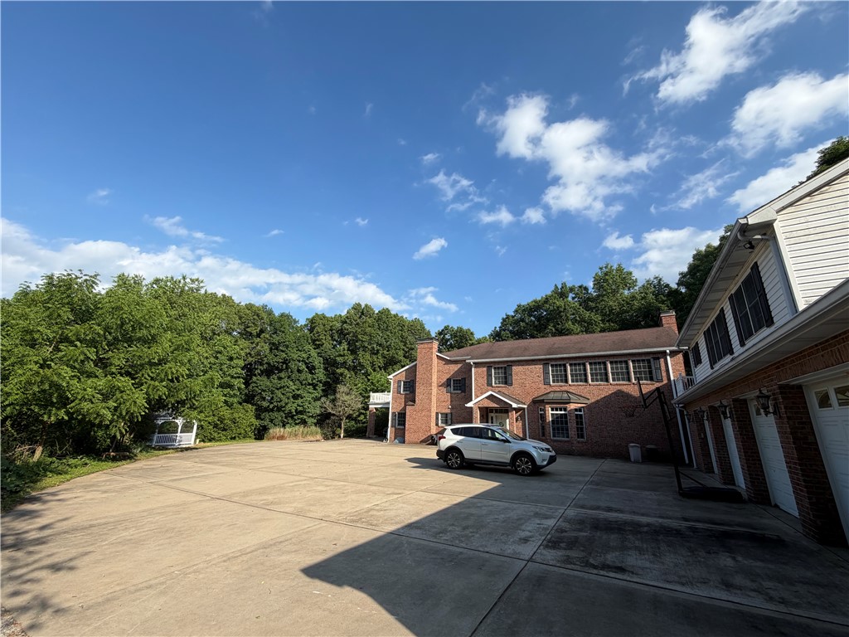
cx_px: 424
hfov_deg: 102.1
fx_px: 343
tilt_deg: +16.7
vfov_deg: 85.7
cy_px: 318
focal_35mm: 14
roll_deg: -1.2
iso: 32
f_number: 2.2
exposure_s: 1/770
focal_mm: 2.22
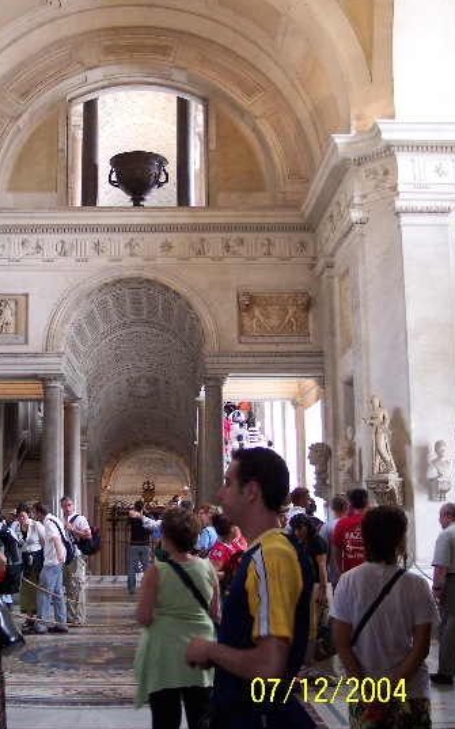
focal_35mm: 45
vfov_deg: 44.3
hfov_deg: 28.4
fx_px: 894
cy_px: 337
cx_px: 166
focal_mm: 8
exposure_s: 1/20
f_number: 2.8
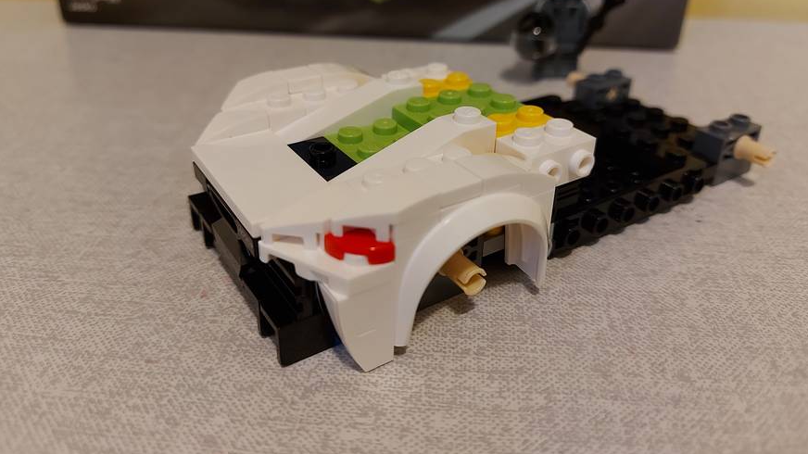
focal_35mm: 27
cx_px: 400
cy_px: 169
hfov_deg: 69.9
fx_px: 578
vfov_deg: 42.5
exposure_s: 1/33
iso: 250
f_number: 1.8
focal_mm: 5.23
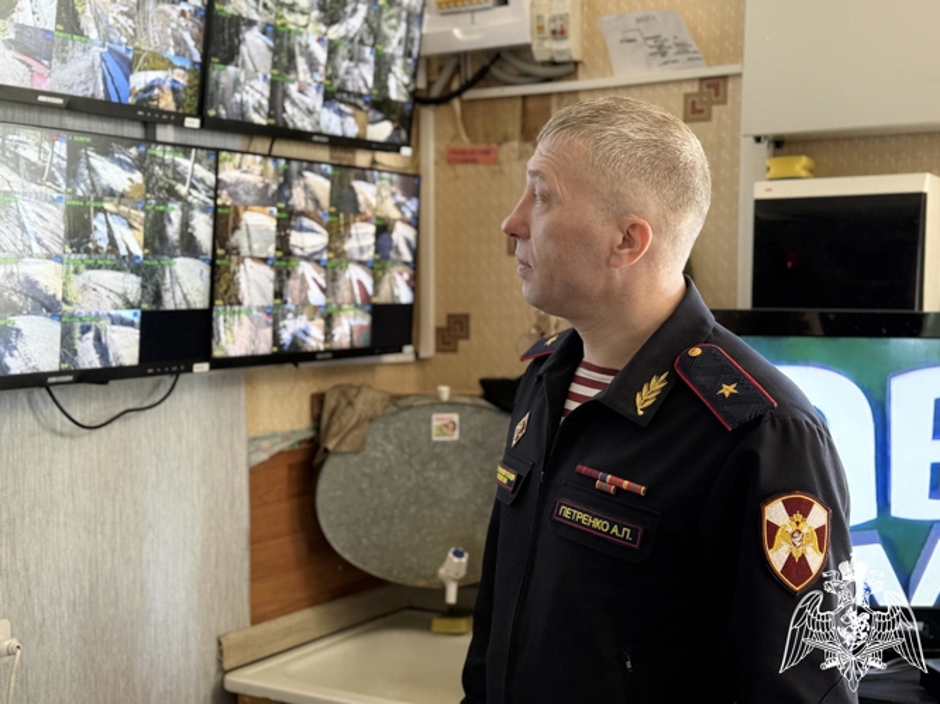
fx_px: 1303
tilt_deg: -2.7
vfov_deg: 30.3
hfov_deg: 39.7
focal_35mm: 48
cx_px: 470
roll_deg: -0.2
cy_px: 352
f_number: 1.78
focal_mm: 6.76
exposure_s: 1/40
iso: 400
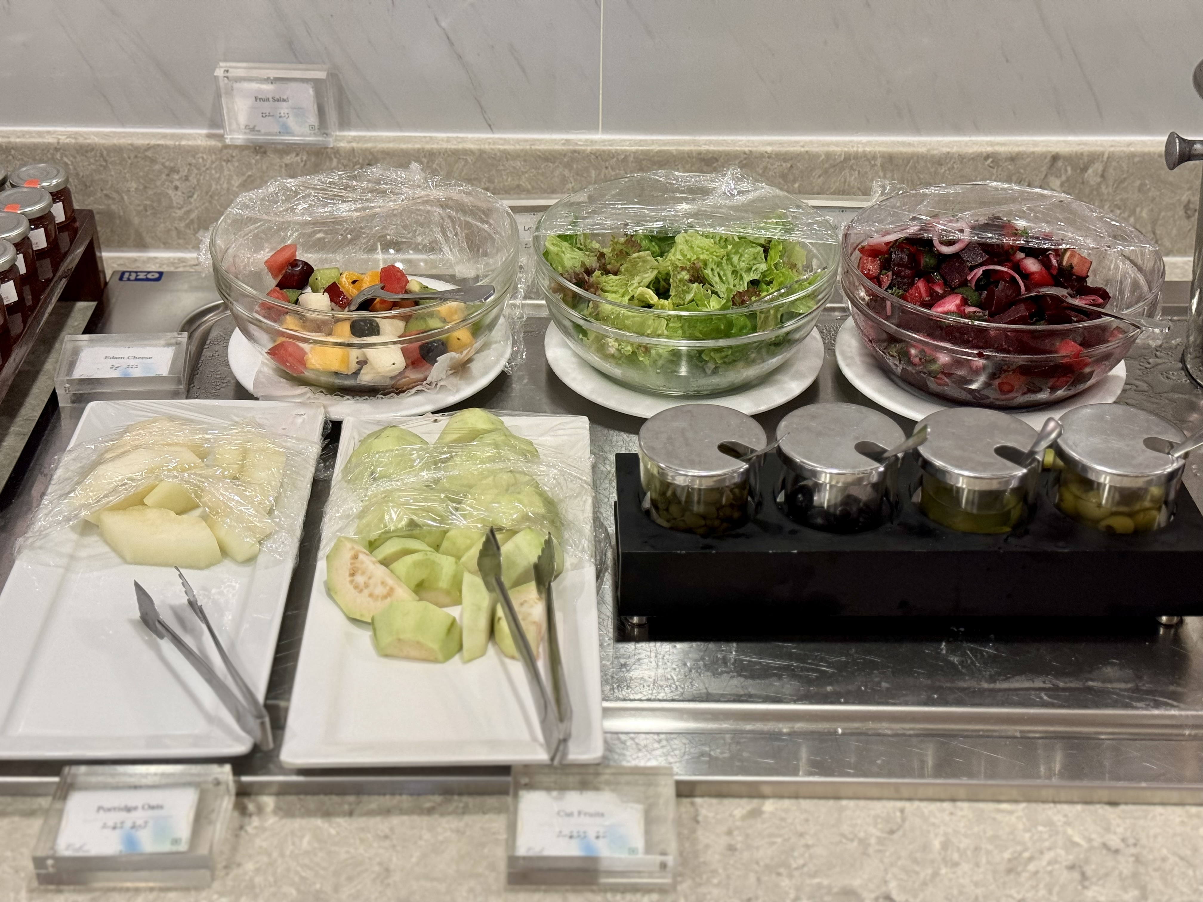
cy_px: 451
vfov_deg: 30.3
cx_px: 602
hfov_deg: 39.7
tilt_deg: -33.7
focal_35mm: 48
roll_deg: -0.8
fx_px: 1668
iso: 250
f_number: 1.78
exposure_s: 1/33
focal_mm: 6.86
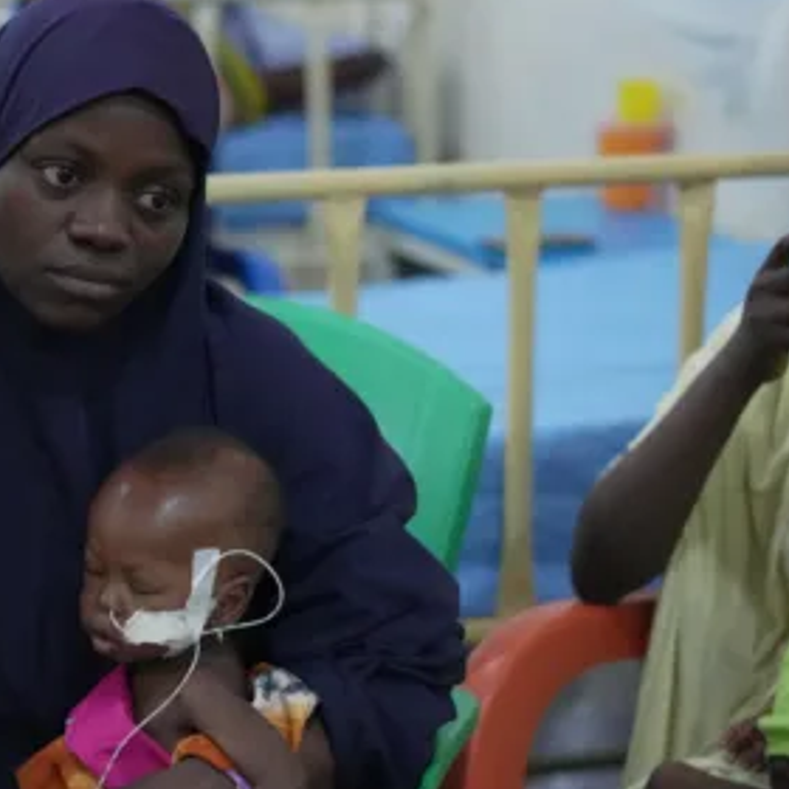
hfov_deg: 15.3
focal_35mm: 114
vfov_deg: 15.3
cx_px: 254
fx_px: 2940
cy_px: 487
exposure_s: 1/640
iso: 8000
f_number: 1.8
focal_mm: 50
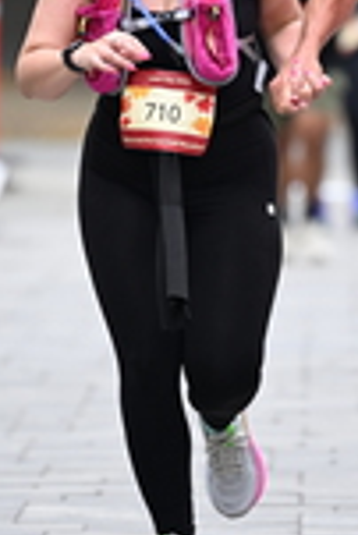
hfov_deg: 1.9
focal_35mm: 730
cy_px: 18
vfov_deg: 2.8
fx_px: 10863
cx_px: 275
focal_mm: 200
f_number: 2.8
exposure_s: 1/1600
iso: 640
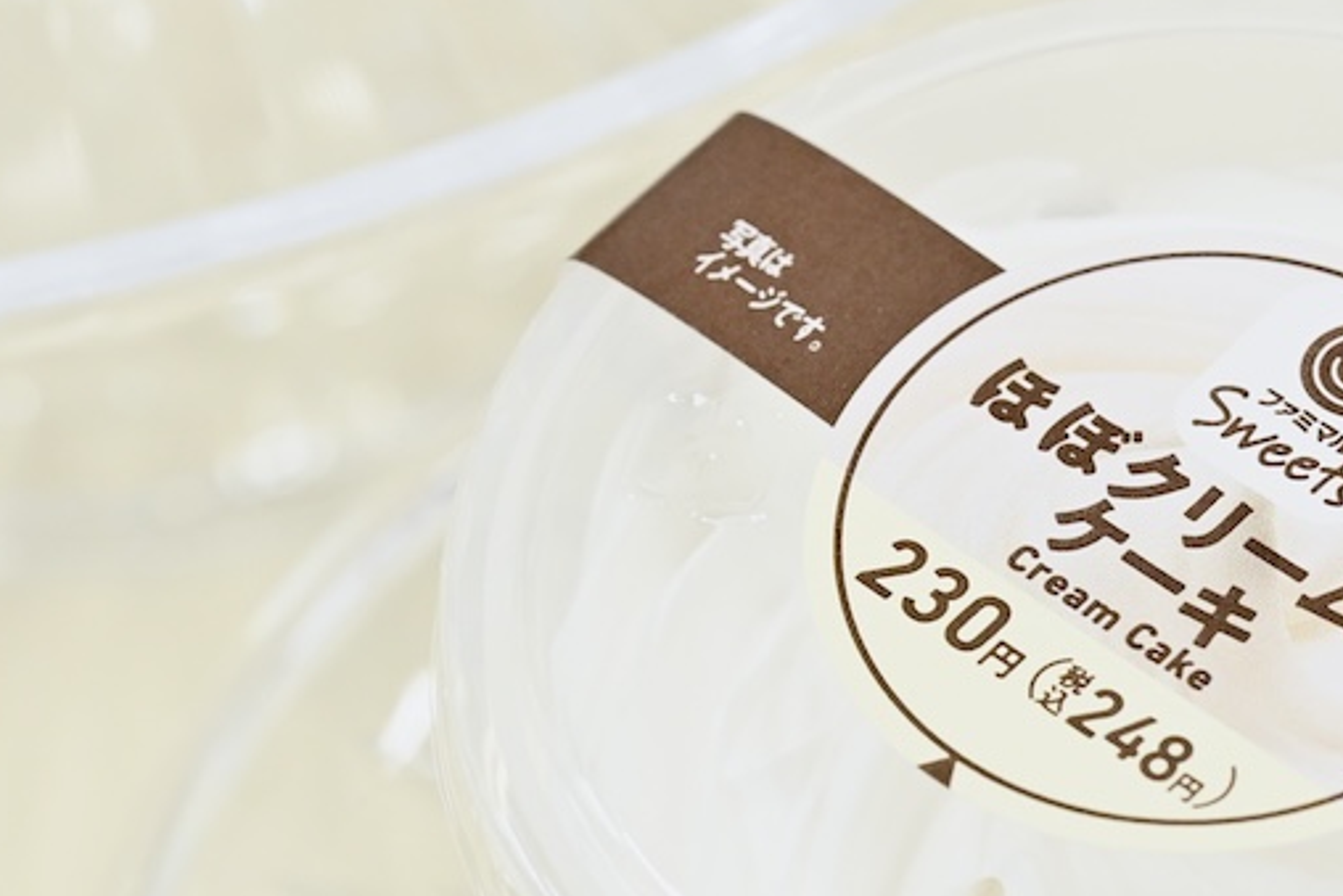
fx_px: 4403
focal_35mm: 118
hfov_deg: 17.1
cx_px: 1203
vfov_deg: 11.5
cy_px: 805
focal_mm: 60
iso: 6400
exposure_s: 1/200
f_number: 10
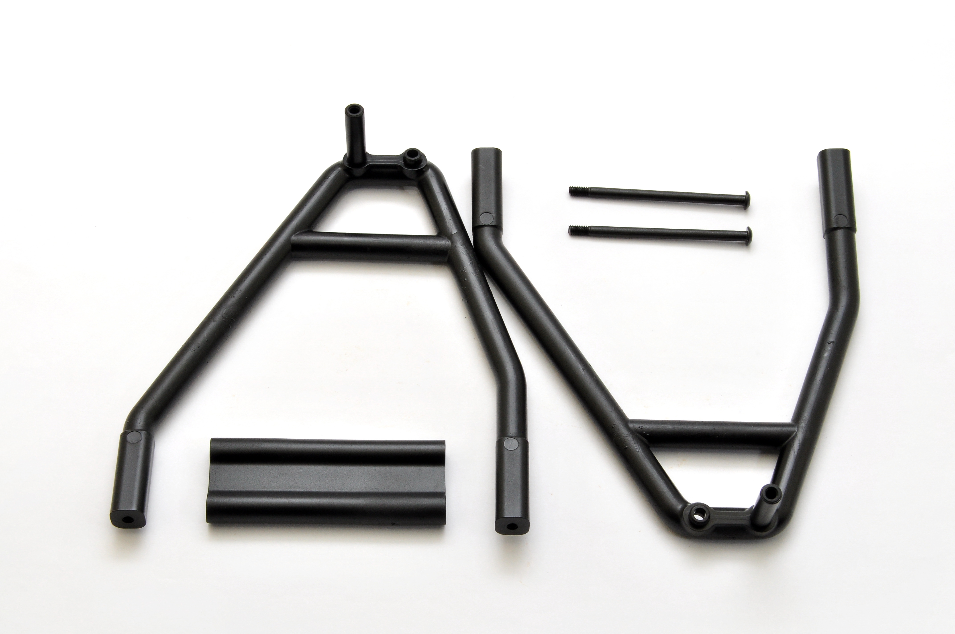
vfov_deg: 17.4
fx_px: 2067
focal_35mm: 78
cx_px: 478
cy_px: 317
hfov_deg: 26.0
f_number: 22
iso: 400
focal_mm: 52
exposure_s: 1/60
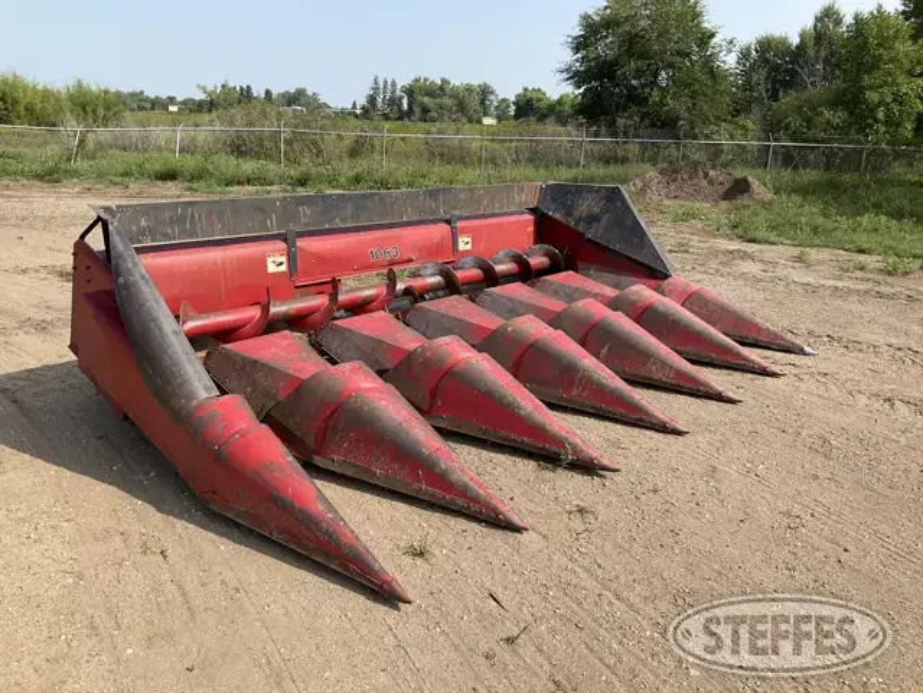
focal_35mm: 29
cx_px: 462
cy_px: 346
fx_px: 773
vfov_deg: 48.2
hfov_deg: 61.7
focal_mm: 3
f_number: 1.8
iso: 25
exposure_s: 1/1076
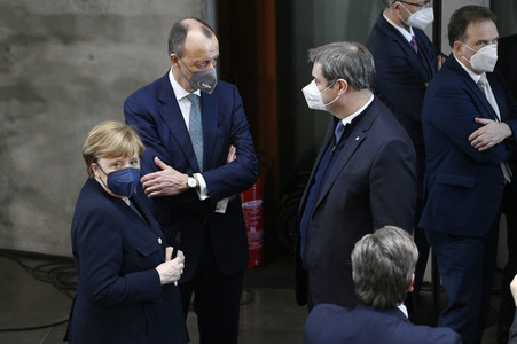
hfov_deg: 9.8
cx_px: 258
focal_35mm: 210
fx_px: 3014
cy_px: 172
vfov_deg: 6.5
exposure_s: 1/250
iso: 6400
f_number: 6.3
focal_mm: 210
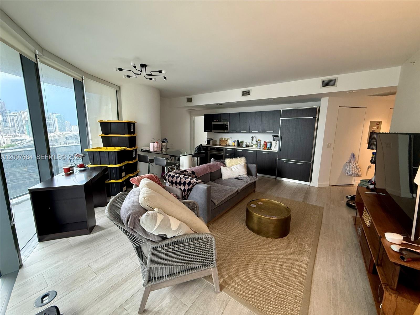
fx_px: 170
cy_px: 158
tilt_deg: -9.2
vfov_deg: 85.7
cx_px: 210
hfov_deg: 102.1
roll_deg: -1.1
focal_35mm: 14
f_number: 2.2
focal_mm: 2.22
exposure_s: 1/60
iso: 320
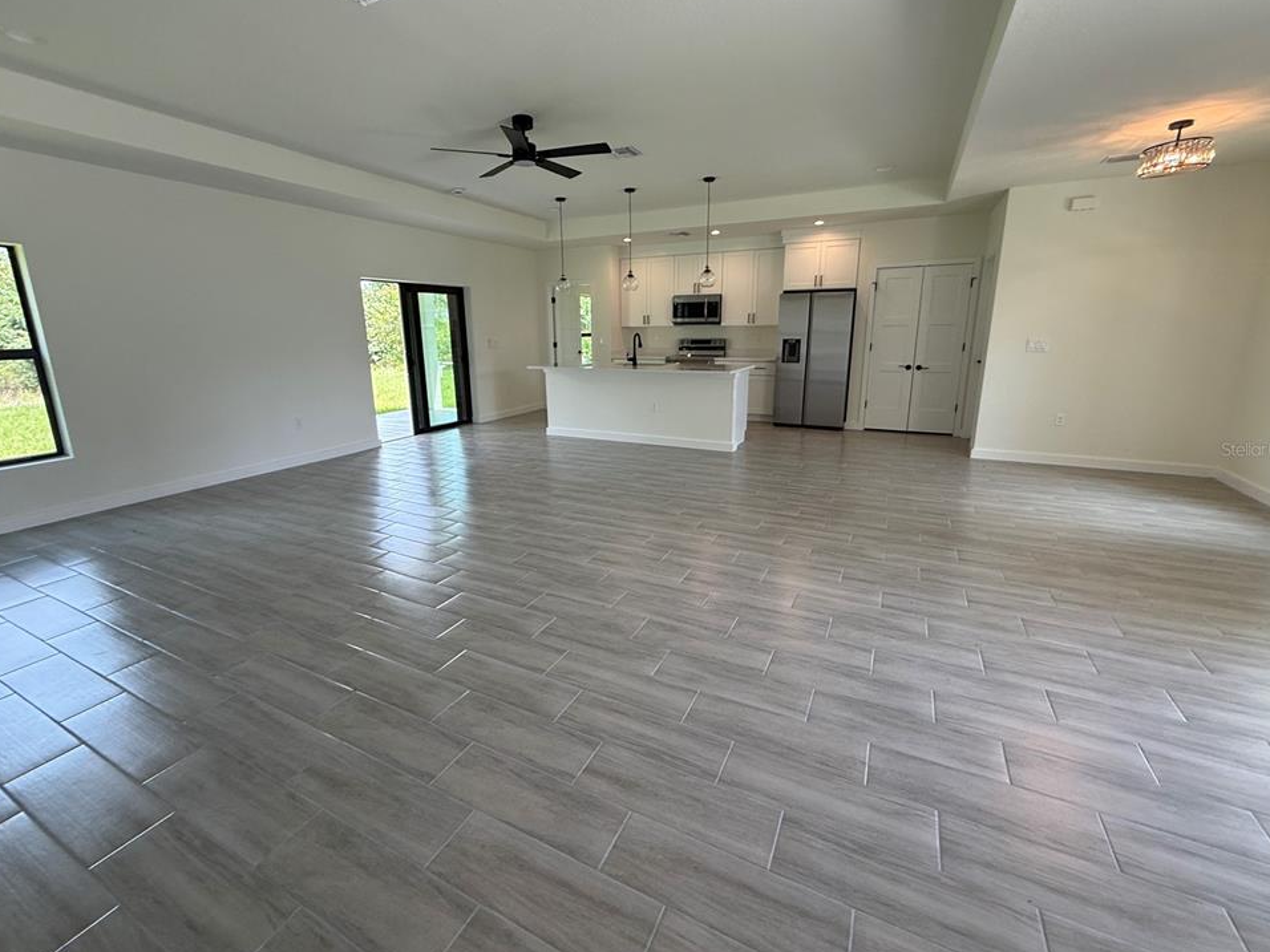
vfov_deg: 81.7
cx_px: 622
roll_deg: +1.1
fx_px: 550
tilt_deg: -12.2
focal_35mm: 15
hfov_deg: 98.2
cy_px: 449
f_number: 2.2
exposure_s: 1/99
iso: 80
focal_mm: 2.22
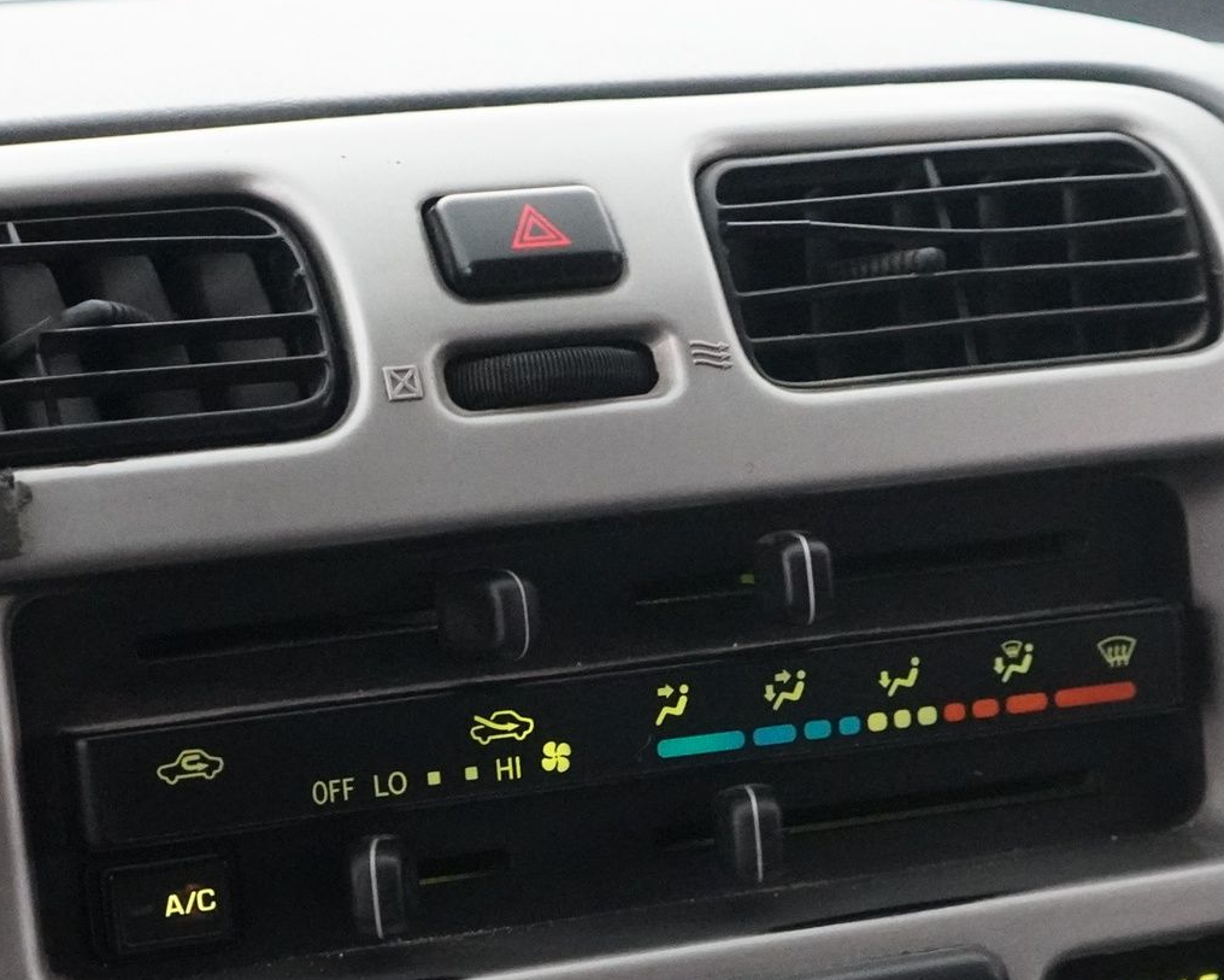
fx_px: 3514
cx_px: 583
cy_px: 919
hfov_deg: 19.8
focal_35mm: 97
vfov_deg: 15.6
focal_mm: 28
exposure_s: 1/25
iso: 6400
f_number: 3.5
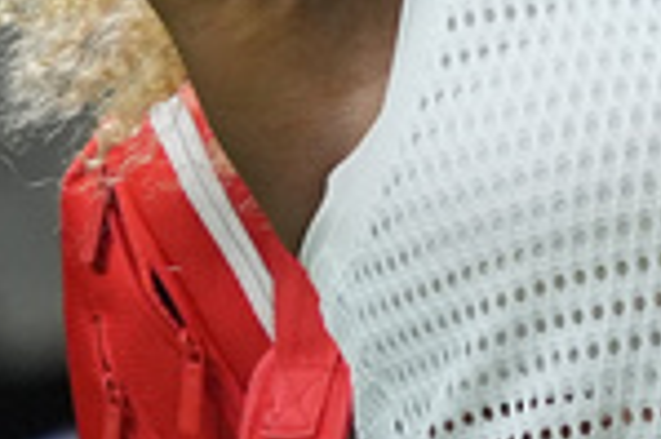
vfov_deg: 0.5
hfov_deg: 0.7
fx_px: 50547
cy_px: -89
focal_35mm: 2756
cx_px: 626
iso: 4000
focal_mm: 400
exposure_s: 1/2000
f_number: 2.8
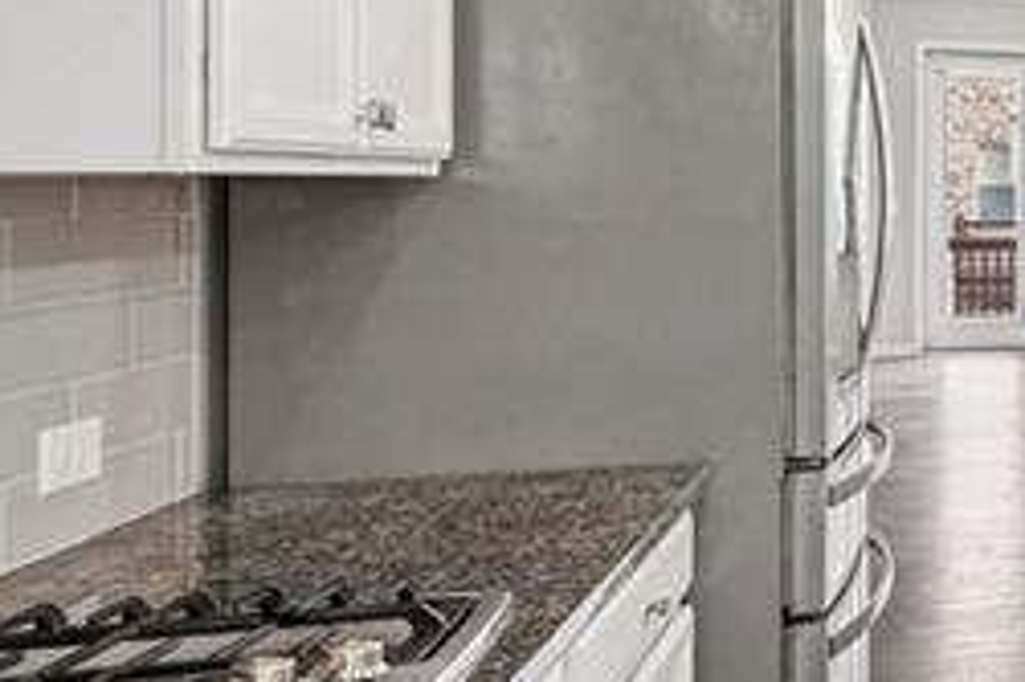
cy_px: 151
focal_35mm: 51
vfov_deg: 26.0
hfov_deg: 27.5
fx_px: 1451
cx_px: 1519
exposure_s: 1/40
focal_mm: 16
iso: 800
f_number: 8
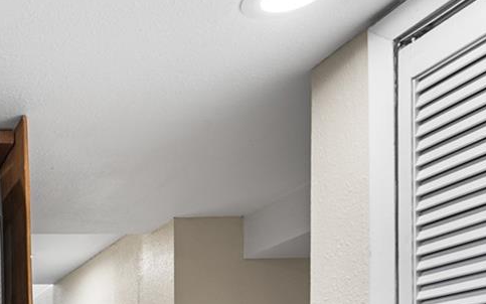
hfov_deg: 29.4
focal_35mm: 54
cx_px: -163
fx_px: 715
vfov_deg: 20.9
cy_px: 434
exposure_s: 1.6
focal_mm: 16
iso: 200
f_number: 8
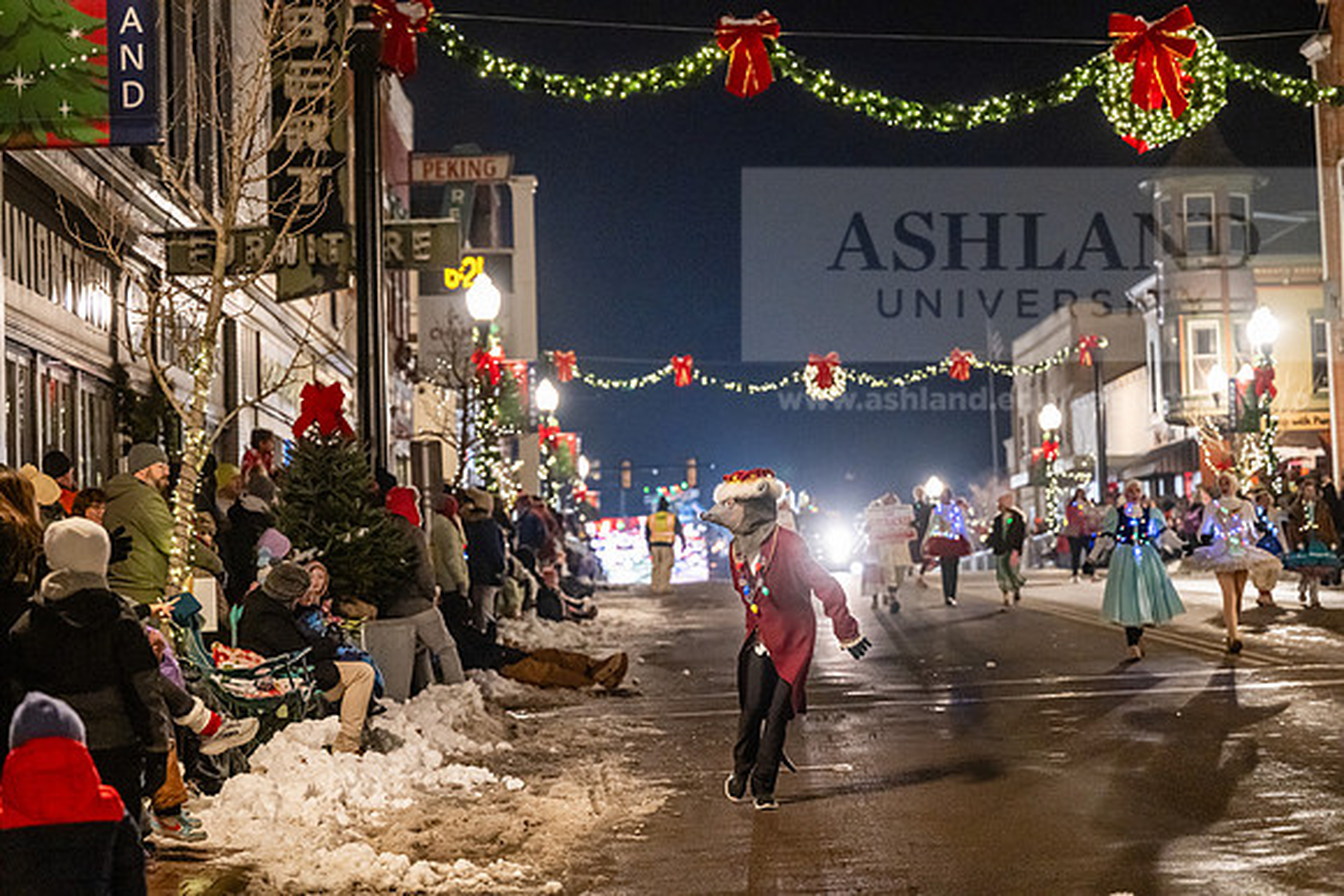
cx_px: 672
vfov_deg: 16.7
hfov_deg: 24.8
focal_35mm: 82
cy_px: 448
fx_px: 3062
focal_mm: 82
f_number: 3.2
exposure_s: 1/200
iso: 5000
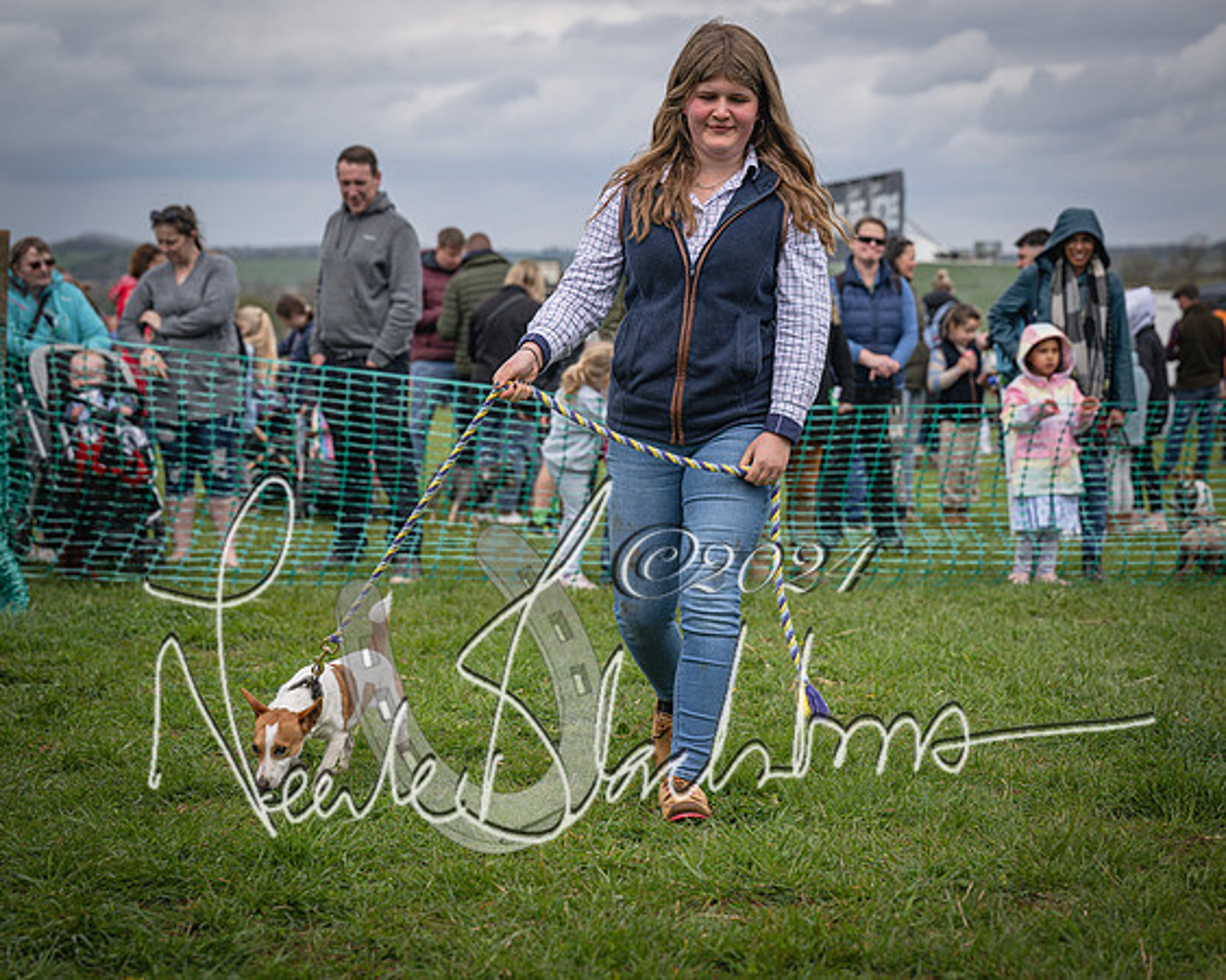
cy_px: 490
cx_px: 613
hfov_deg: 24.2
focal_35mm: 79
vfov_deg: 19.4
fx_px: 2859
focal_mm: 70
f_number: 4
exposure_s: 1/3200
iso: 400
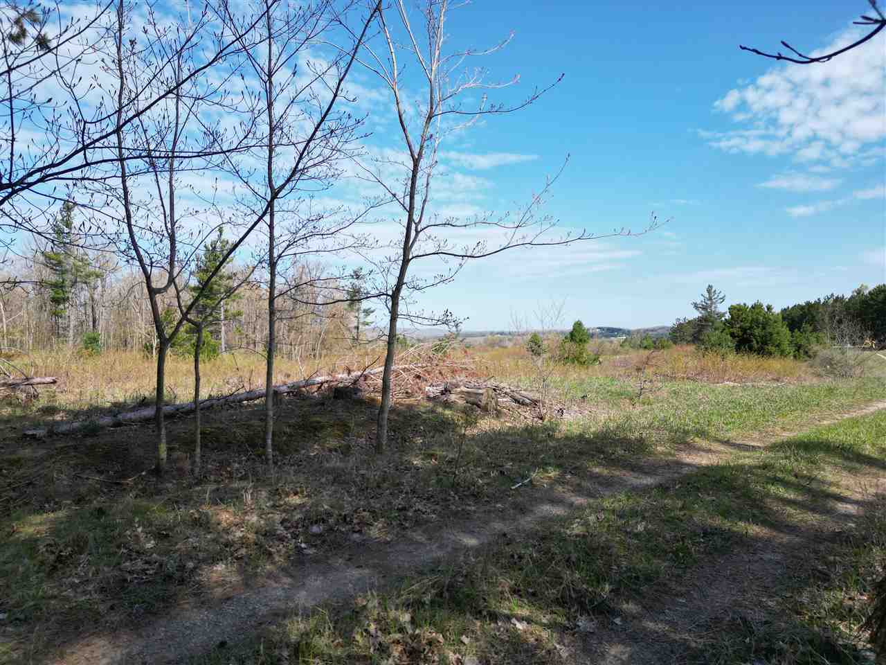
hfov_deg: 71.6
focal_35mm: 24
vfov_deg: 56.8
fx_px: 614
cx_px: 443
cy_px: 332
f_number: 1.7
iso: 130
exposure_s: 1/2000
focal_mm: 6.72
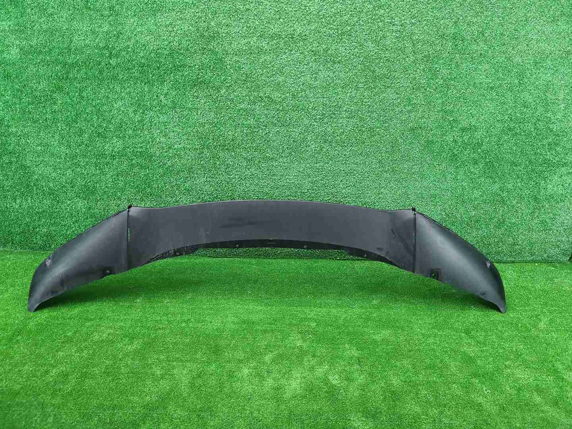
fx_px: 430
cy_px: 214
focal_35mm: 26
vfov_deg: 53.1
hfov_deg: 67.3
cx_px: 286
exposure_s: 1/50
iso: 241
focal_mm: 5.4
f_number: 1.8
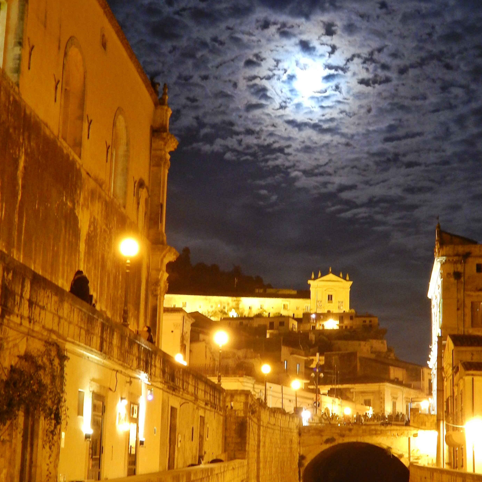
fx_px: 992
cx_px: 259
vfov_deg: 27.2
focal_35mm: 63
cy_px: 311
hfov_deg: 27.3
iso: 400
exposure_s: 1
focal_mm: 7.7
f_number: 3.6
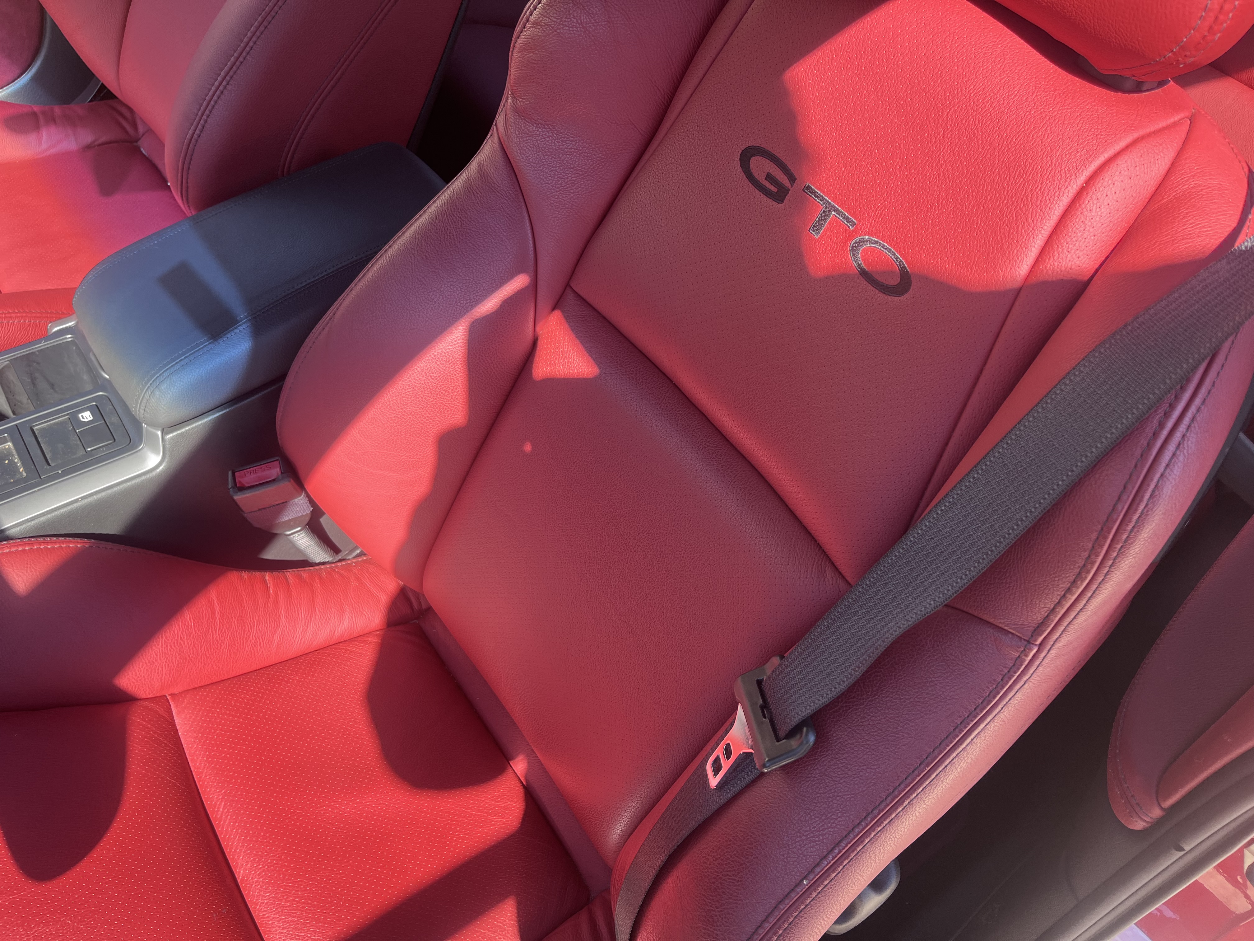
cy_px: 470
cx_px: 627
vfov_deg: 53.1
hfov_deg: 67.3
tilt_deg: -49.8
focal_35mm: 26
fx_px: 942
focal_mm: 5.1
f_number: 1.6
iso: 50
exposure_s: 1/306
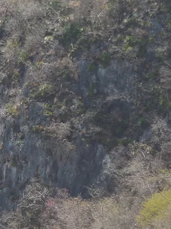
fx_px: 1475
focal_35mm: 224
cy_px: 116
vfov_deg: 8.8
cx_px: -71
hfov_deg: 6.6
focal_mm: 16.5
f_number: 4.6
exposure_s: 1/320
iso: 125
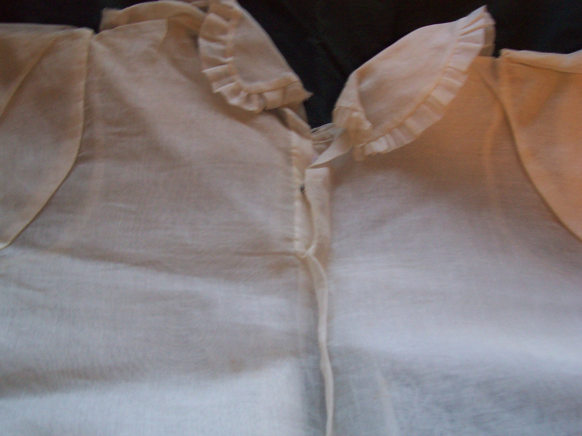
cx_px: 291
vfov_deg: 38.7
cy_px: 218
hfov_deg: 50.1
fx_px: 622
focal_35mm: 37
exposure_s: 1/20
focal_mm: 5.6
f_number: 2.8
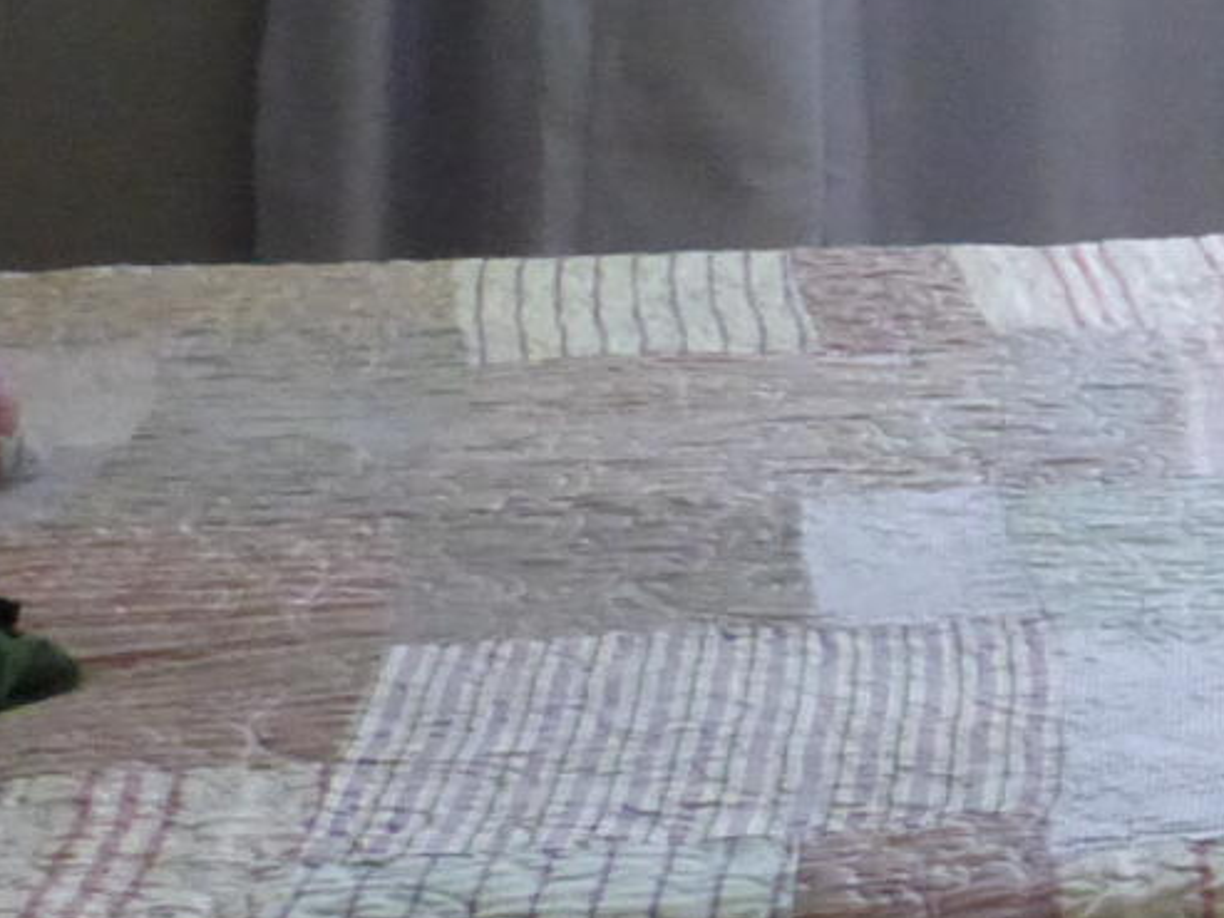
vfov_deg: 9.7
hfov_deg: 11.7
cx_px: 2386
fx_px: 5376
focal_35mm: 152
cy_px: 191
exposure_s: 1/10
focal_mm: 4.3
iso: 400
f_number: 3.3
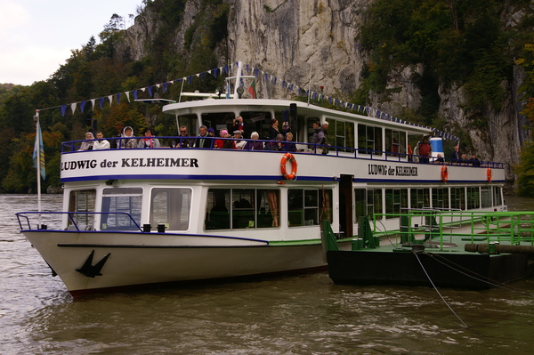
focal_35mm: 75
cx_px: 267
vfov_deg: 18.2
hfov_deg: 27.0
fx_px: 1112
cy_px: 178
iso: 200
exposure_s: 1/500
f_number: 5.6
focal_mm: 50
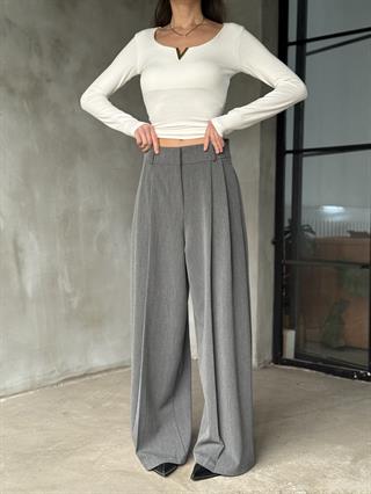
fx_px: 685
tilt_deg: -2.3
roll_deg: -0.8
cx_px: 186
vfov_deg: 39.6
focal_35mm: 48
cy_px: 247
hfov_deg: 30.3
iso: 320
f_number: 1.78
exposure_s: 1/40
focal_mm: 6.76
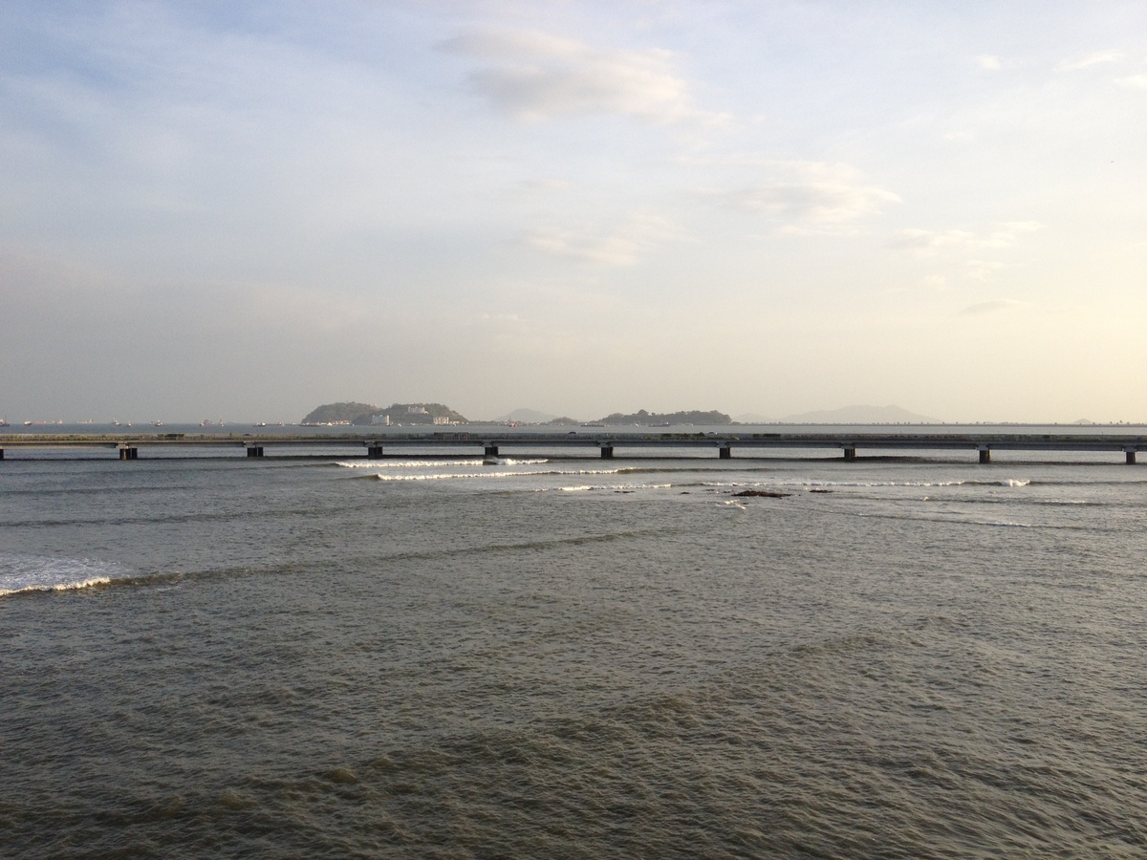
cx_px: 574
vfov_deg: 40.7
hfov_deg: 52.6
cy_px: 430
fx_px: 1160
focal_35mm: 35
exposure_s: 1/836
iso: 50
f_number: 2.4
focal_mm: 4.28
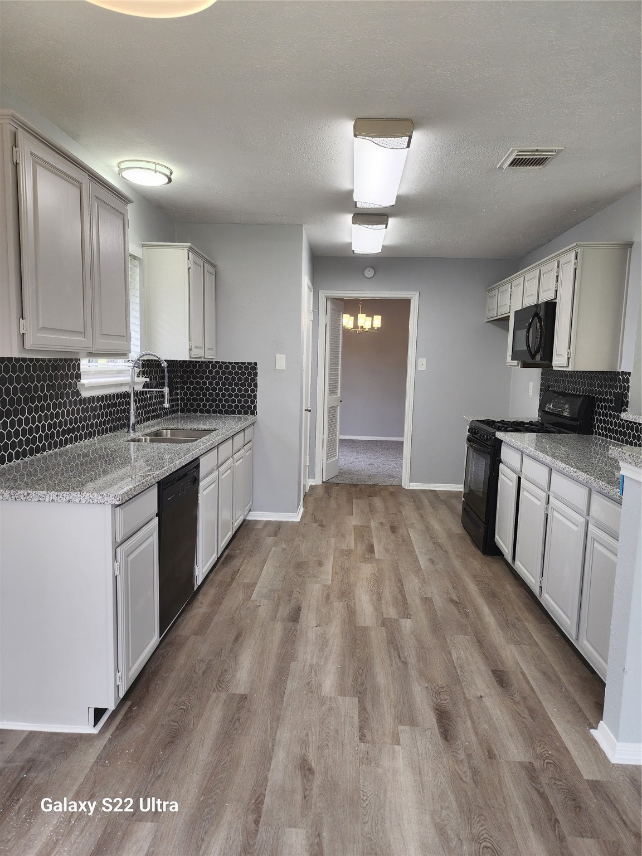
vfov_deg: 73.9
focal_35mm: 23
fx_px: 569
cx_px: 321
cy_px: 428
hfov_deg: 58.9
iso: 80
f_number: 1.8
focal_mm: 6.4
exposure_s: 1/120
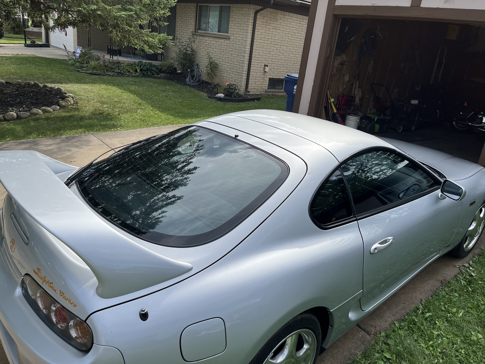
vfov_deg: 53.1
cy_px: 182
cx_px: 242
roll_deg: -6.5
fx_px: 364
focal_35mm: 26
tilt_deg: -20.0
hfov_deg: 67.3
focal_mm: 5.1
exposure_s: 1/2632
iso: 50
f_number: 1.6
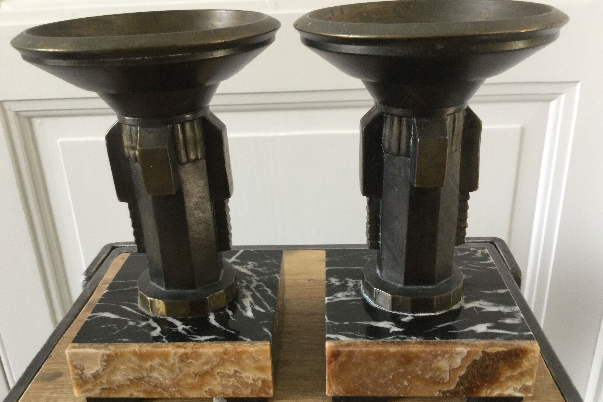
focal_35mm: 33
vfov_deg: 40.0
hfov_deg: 57.2
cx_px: 300
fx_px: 553
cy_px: 202
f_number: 2.4
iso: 100
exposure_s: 1/33
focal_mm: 3.3
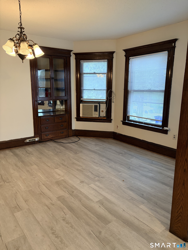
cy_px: 125
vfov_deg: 67.3
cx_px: 94
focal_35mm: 26
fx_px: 188
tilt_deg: -10.1
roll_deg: +0.4
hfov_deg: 53.1
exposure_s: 1/60
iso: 200
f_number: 1.6
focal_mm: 5.96
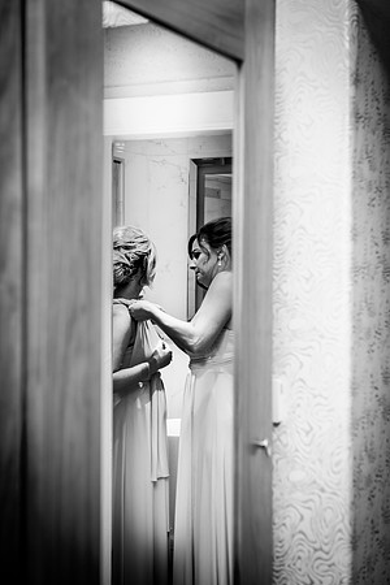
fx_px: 1137
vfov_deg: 28.8
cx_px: 195
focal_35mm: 70
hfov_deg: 19.5
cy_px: 292
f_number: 4.5
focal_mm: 70
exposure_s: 1/60
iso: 400
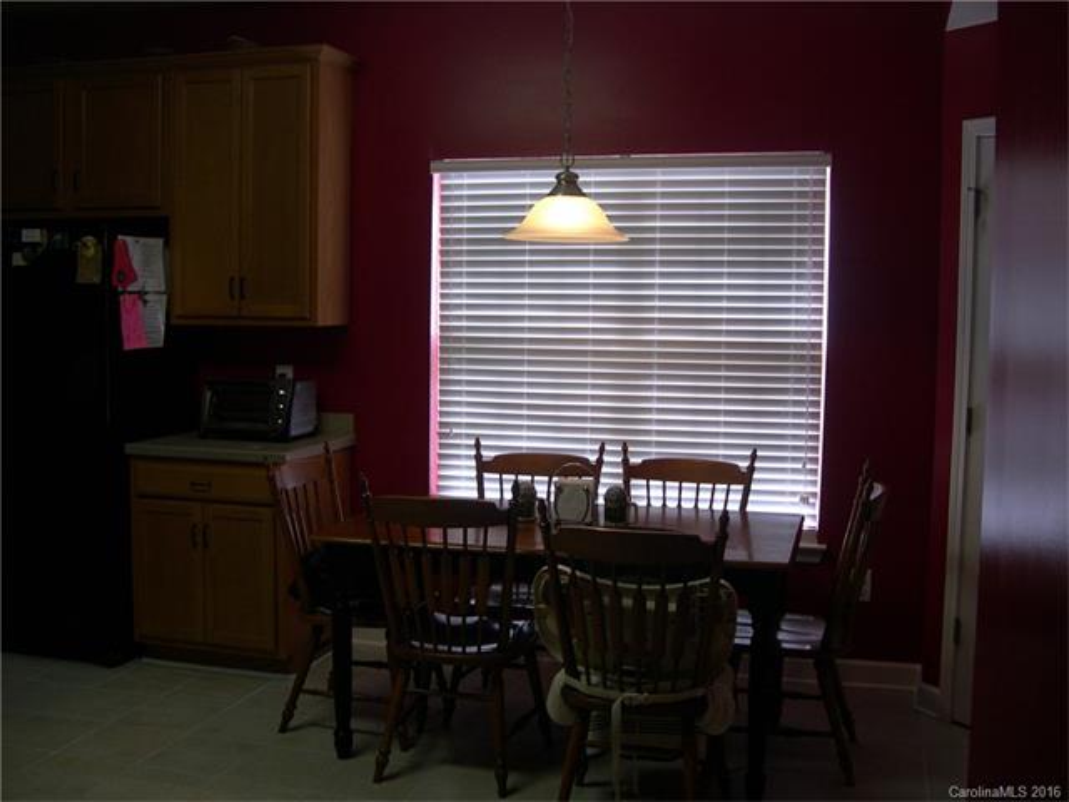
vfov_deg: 37.7
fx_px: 1174
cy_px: 401
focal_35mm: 38
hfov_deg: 49.0
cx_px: 534
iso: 100
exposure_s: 1/32.9
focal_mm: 8
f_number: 2.8
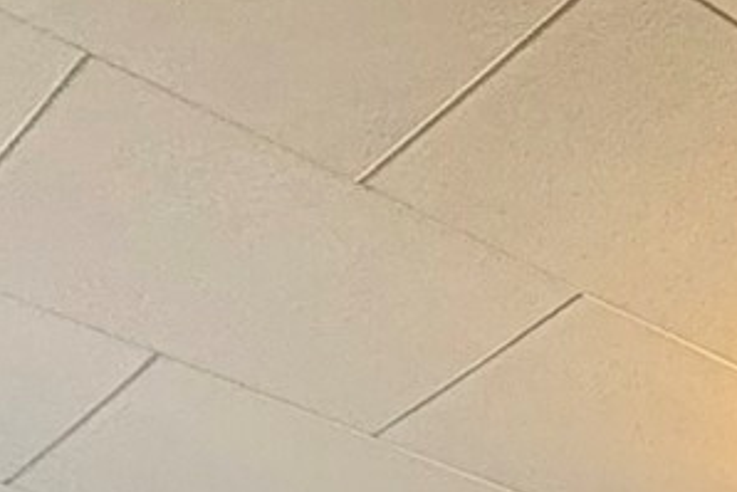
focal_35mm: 100
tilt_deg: -2.3
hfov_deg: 16.6
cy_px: 1587
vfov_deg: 9.6
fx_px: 2048
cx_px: 1378
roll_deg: +1.9
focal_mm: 2.22
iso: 800
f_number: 2.2
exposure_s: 1/40
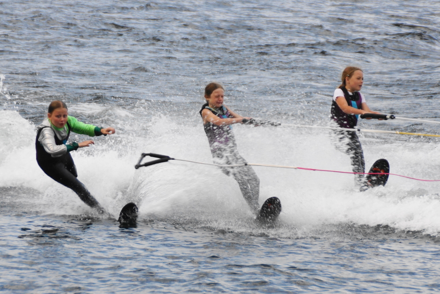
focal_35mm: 225
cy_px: 147
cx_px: 220
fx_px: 2750
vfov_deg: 6.1
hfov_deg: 9.1
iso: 250
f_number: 5.6
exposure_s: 1/250
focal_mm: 150
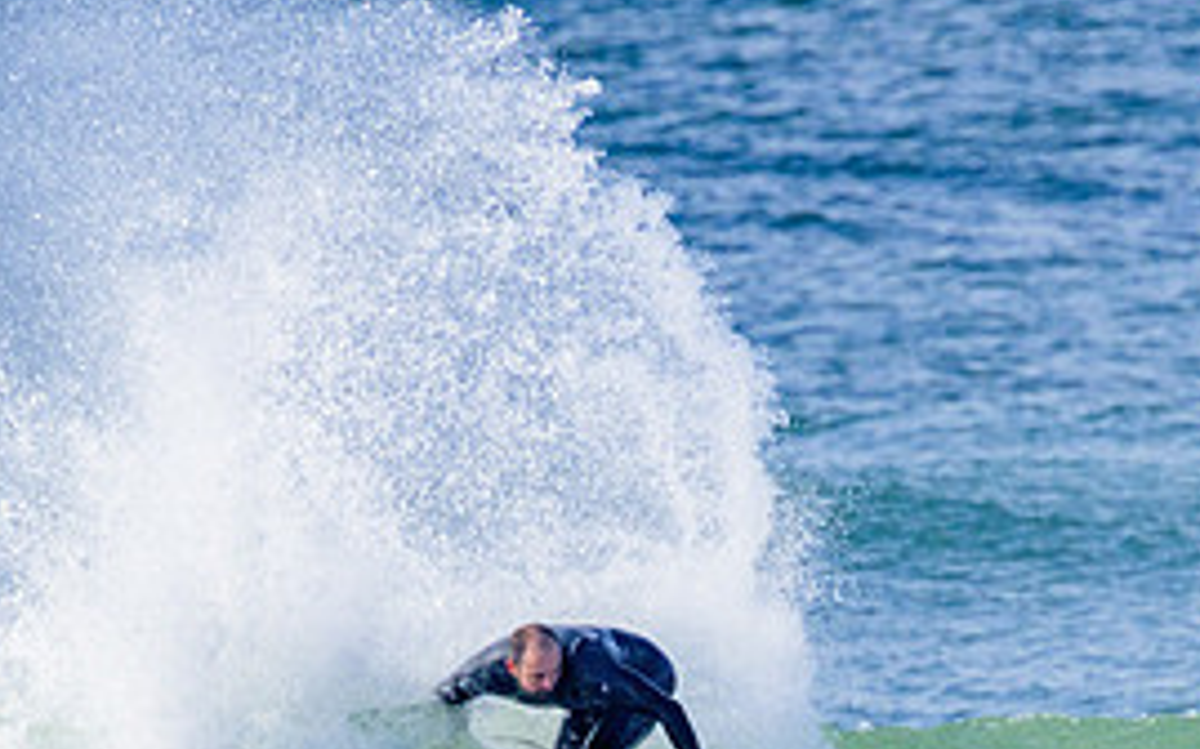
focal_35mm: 1758
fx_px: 57481
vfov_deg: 0.7
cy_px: 791
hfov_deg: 1.2
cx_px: 919
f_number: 11
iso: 1800
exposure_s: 1/2000
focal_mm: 800
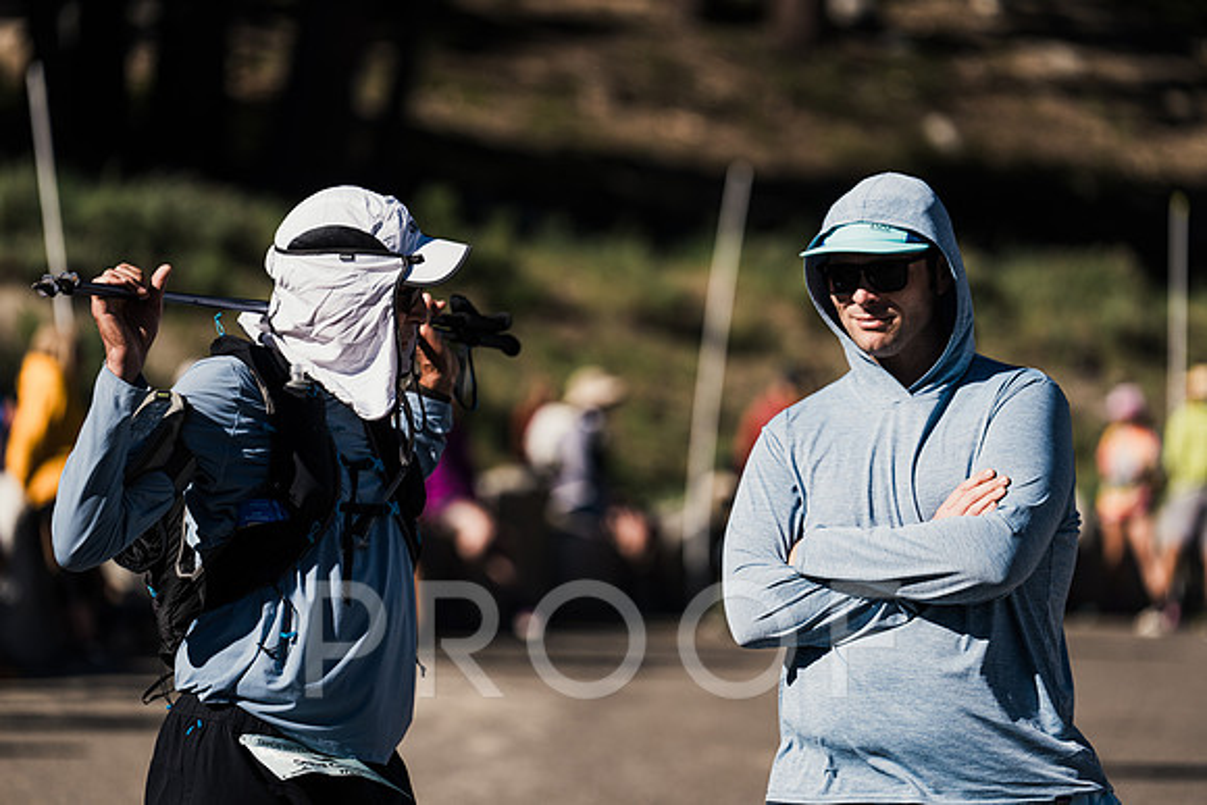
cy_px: 402
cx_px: 604
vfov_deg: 8.4
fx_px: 5466
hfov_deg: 12.6
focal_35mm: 163
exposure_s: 1/4000
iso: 320
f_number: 3.2
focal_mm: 163
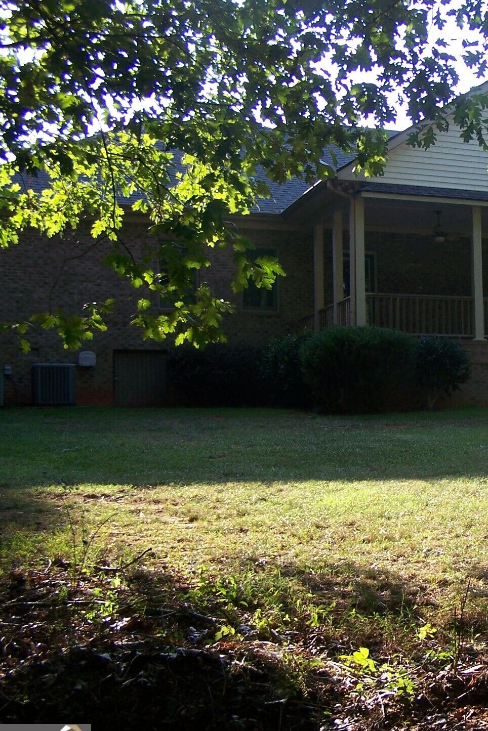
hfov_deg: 23.2
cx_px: 494
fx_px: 1138
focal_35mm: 56
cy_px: 374
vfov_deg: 35.6
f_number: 2.8
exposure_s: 1/200
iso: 80
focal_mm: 6.3
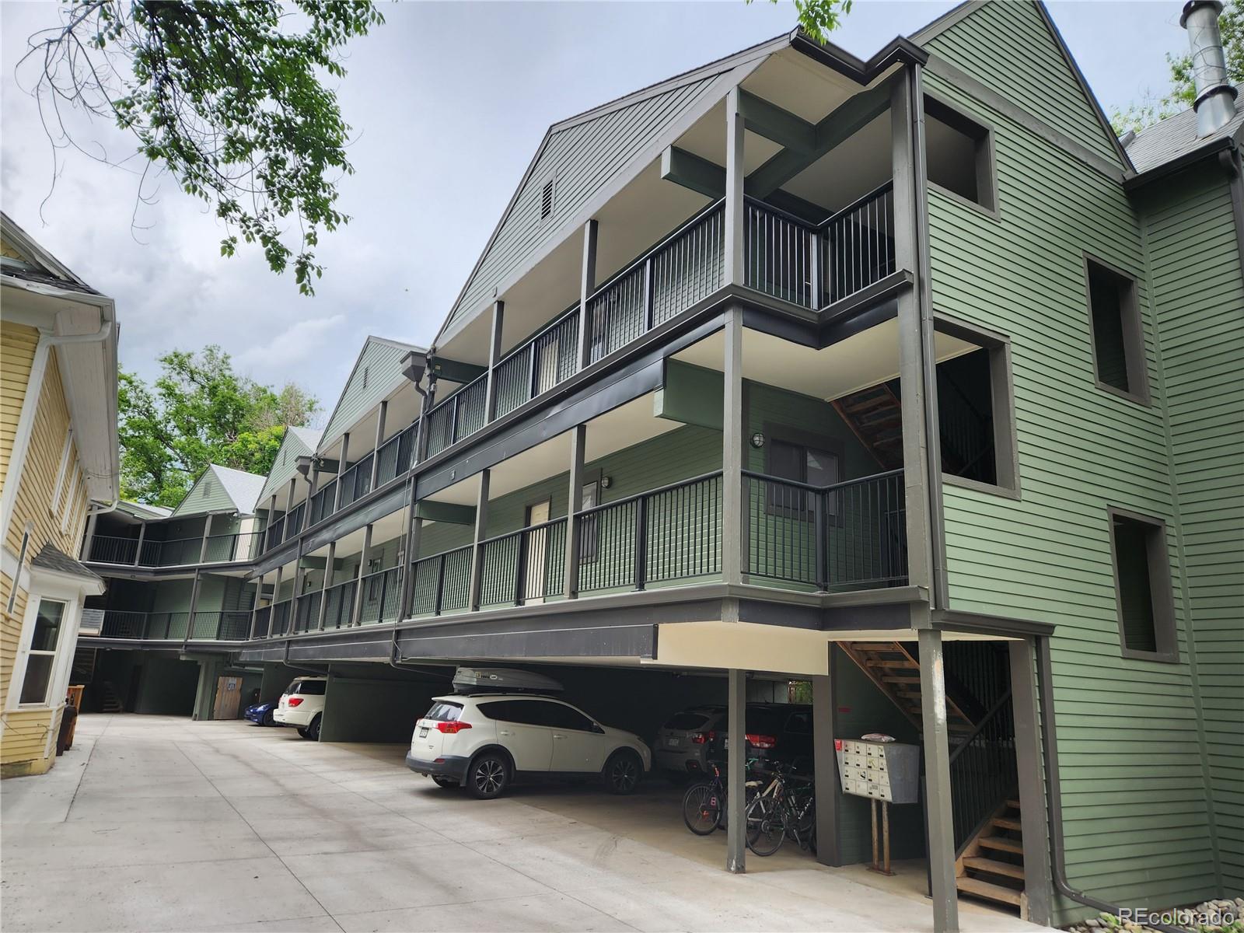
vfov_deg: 58.9
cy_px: 466
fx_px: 827
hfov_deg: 73.9
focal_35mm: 23
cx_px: 622
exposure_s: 1/223
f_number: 1.8
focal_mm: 5.4
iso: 20
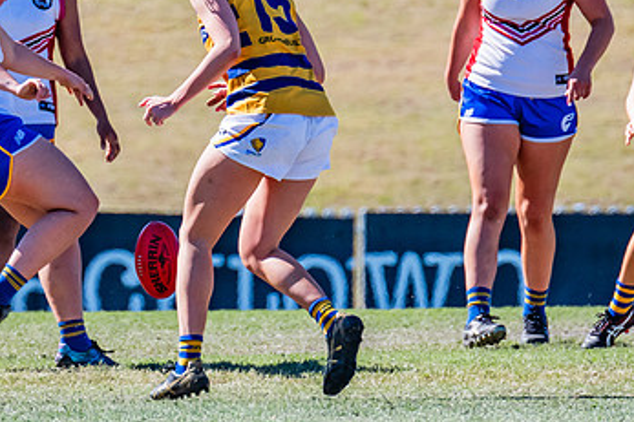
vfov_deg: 1.2
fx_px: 19943
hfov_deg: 1.8
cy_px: 200
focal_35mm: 1133
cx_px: 36
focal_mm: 420
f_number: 8
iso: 800
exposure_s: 1/1600
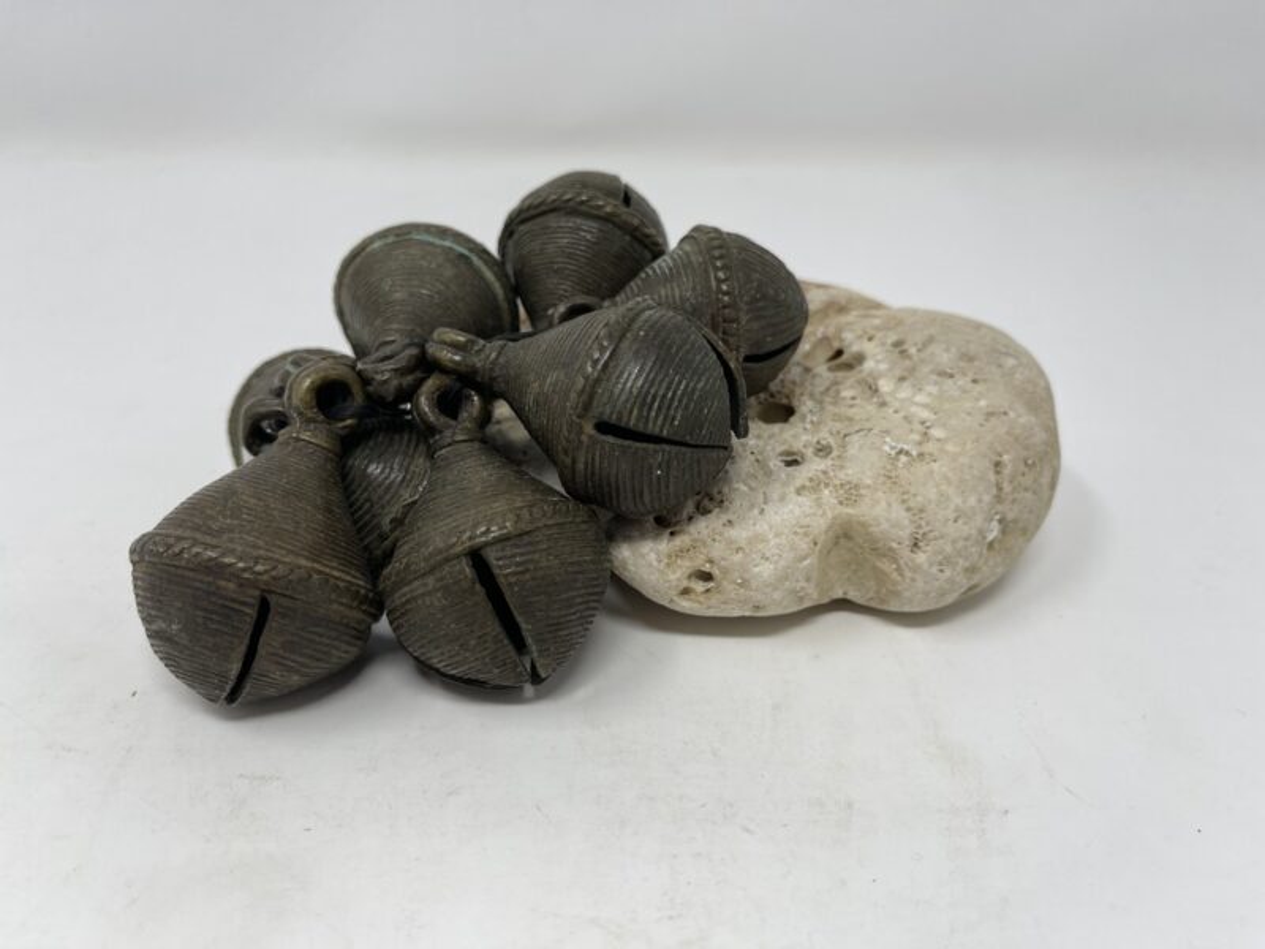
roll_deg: -2.9
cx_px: 632
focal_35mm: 26
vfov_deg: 53.1
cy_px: 474
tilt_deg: -30.9
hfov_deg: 67.3
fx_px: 950
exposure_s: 1/284
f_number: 1.6
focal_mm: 5.1
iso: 32
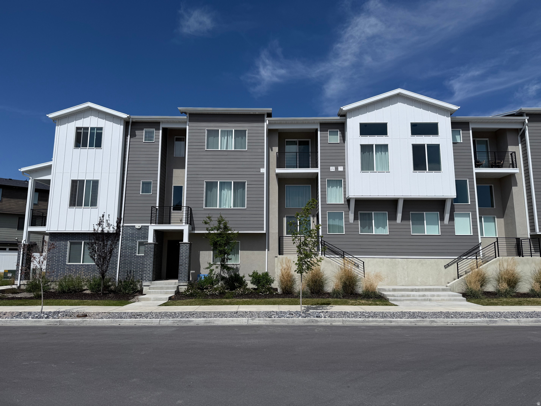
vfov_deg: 56.8
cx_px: 270
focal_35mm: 24
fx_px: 375
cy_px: 203
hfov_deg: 71.6
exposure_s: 1/10309
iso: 80
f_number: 1.78
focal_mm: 6.76
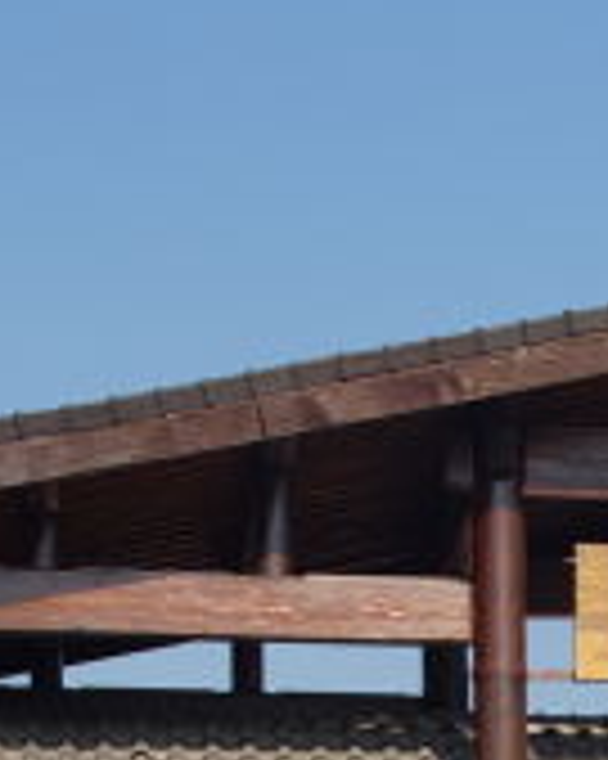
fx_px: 3940
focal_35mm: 175
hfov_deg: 8.7
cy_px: 987
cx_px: 842
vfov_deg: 10.8
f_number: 8
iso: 100
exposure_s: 1/320
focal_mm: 30
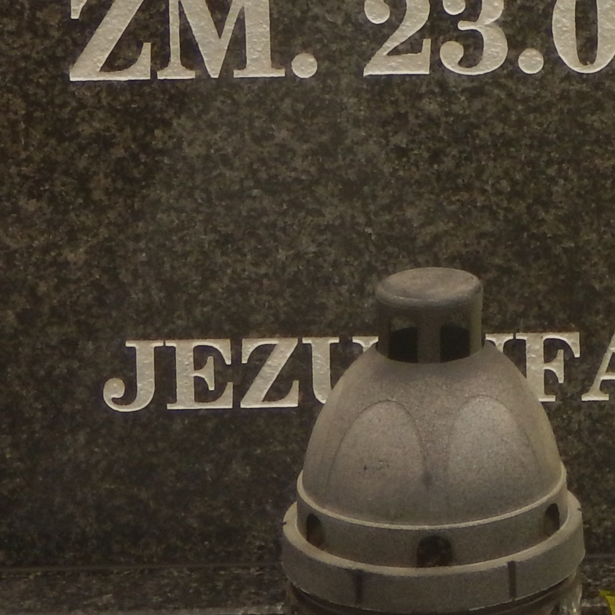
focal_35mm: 253
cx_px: 1162
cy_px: -380
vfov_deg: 6.8
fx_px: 5085
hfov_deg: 6.7
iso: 125
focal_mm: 11
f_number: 4.4
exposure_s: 1/200
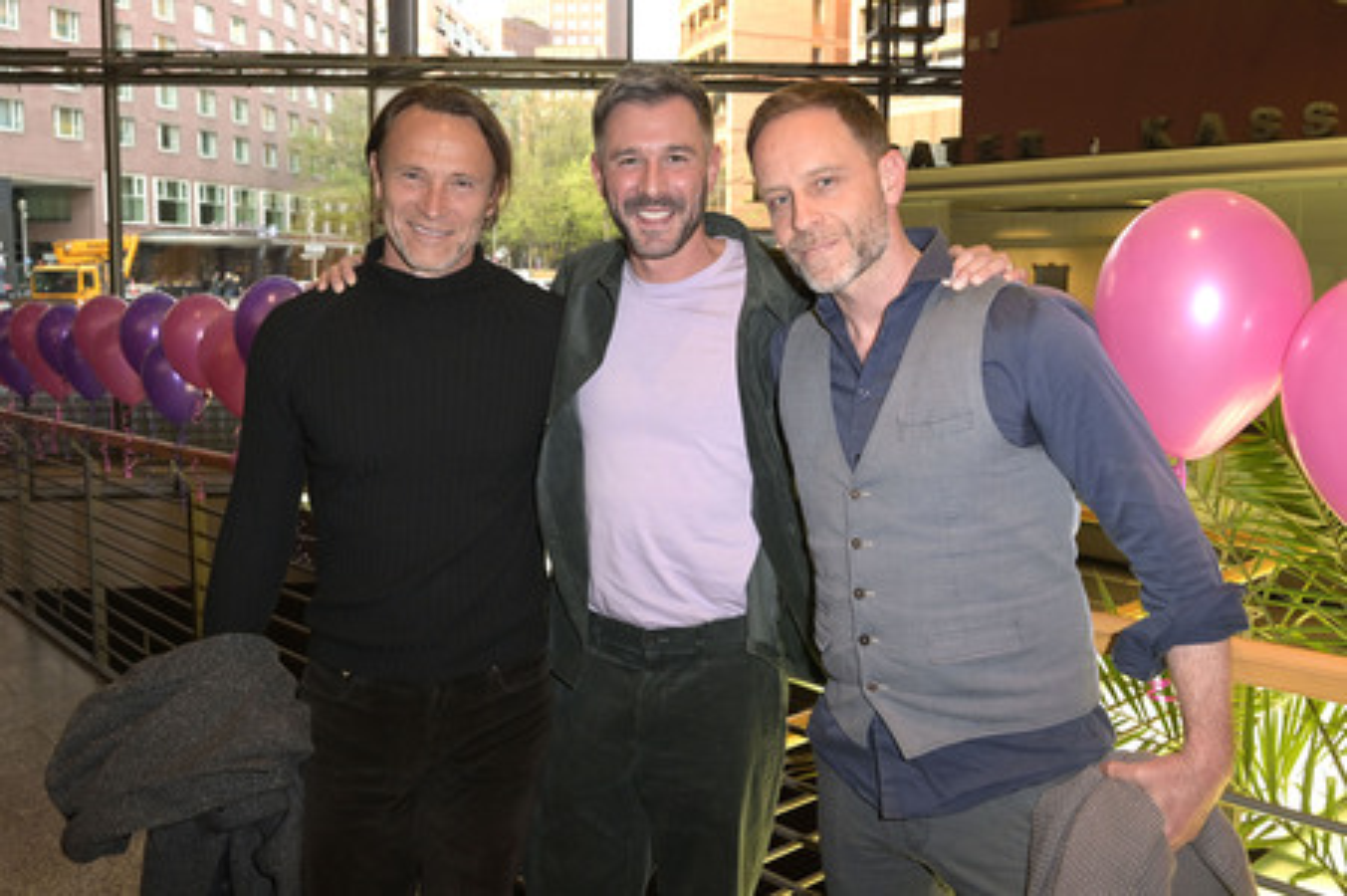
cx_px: 674
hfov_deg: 63.7
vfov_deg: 44.9
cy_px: 448
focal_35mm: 29
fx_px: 1084
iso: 2500
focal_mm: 29
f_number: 6.3
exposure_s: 1/100
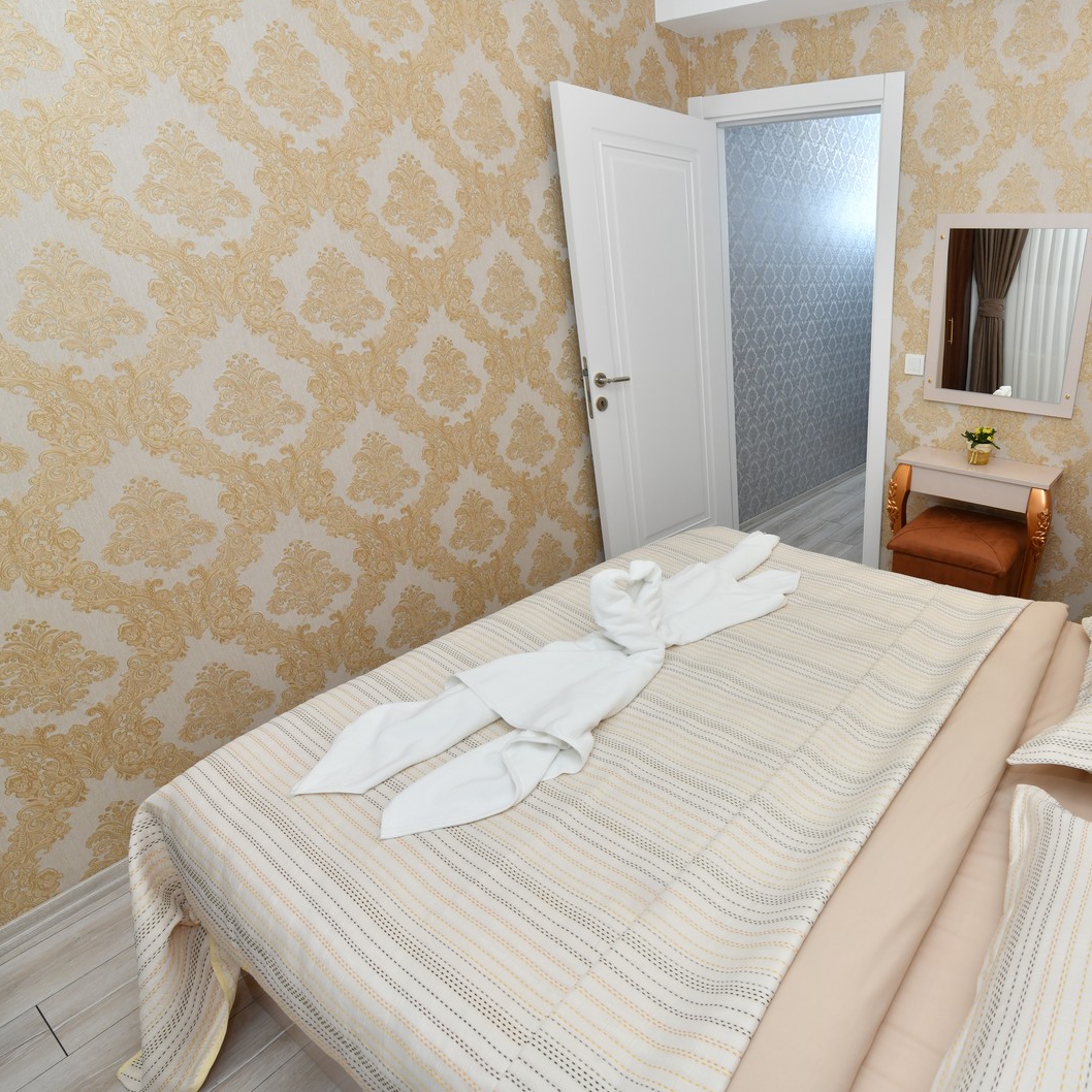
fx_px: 642
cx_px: 823
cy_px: 542
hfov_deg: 74.8
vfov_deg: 80.7
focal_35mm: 18
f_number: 10
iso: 320
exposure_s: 1/50
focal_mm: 14
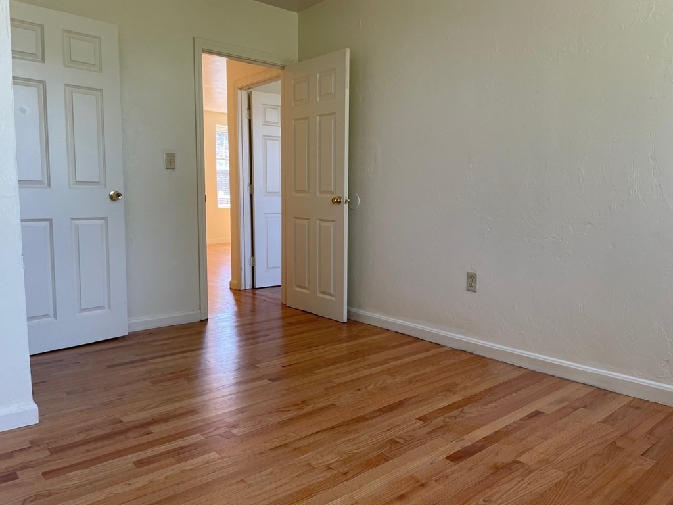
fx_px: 505
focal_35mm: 26
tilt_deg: -5.5
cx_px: 336
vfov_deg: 53.1
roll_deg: +0.2
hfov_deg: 67.3
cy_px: 252
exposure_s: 1/121
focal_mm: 4.2
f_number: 1.6
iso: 80
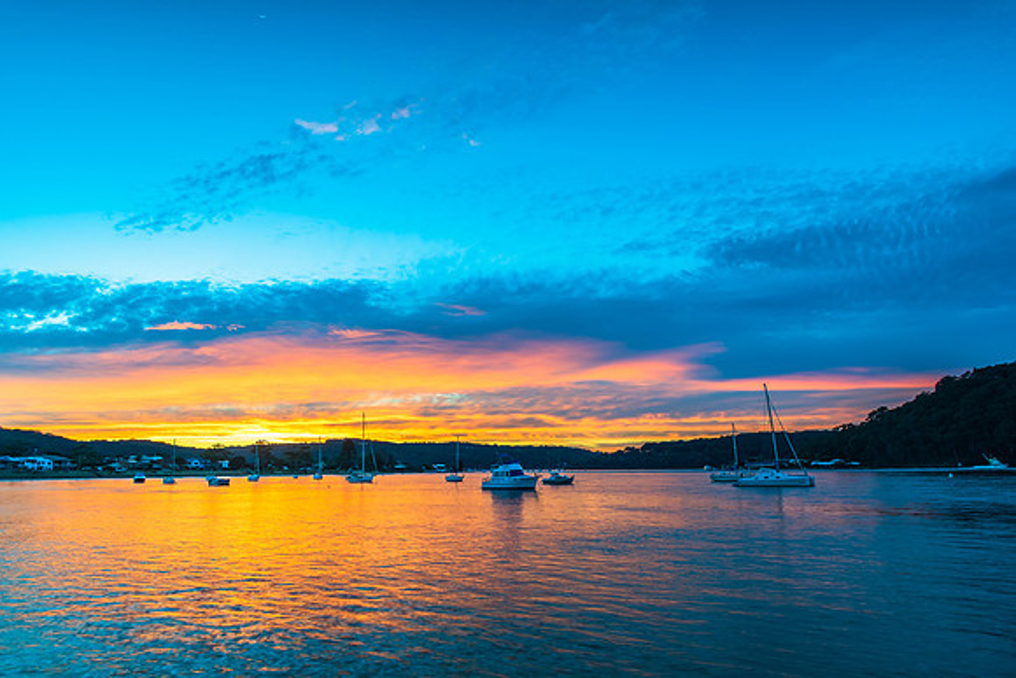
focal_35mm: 24
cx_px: 508
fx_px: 682
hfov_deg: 73.3
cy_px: 339
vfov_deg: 52.8
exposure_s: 1/3
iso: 200
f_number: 9
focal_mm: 24
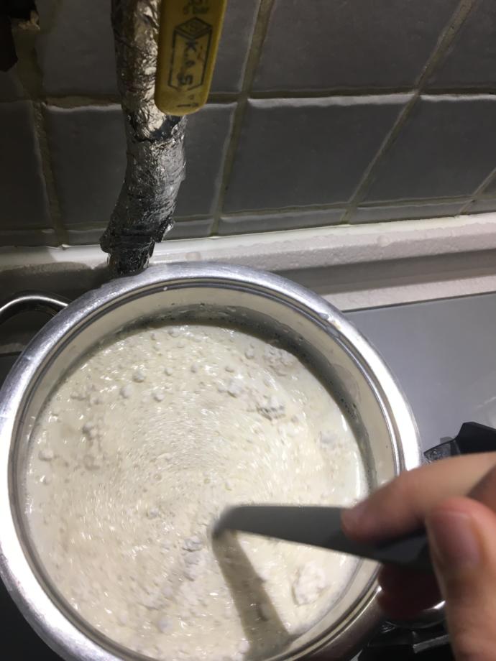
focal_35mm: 29
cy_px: 330
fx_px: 554
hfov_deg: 48.2
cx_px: 248
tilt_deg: -62.3
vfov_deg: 61.7
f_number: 2.2
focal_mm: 4.15
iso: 40
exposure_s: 1/33
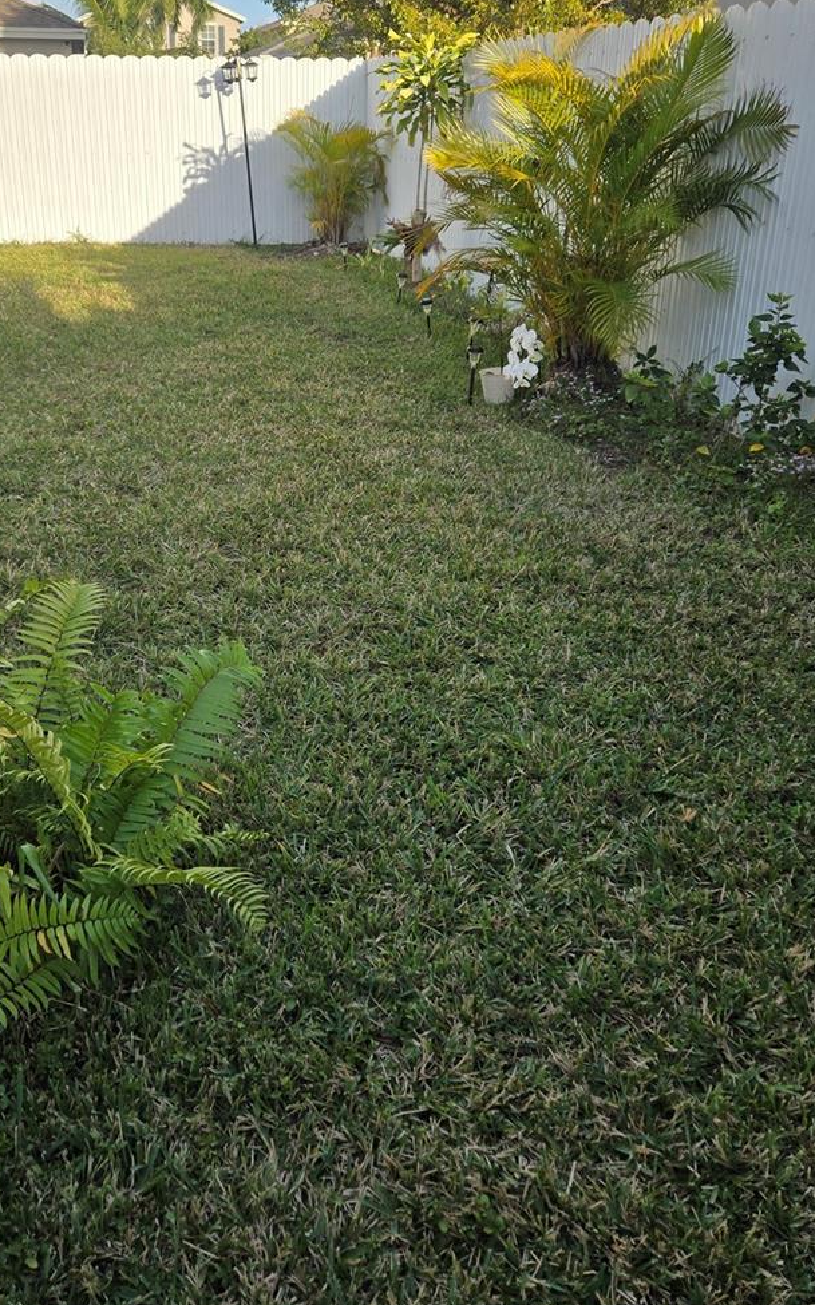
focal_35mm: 30
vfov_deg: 62.3
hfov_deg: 41.6
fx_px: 1067
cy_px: 517
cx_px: 329
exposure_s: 1/2921
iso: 50
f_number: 1.8
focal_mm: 5.4
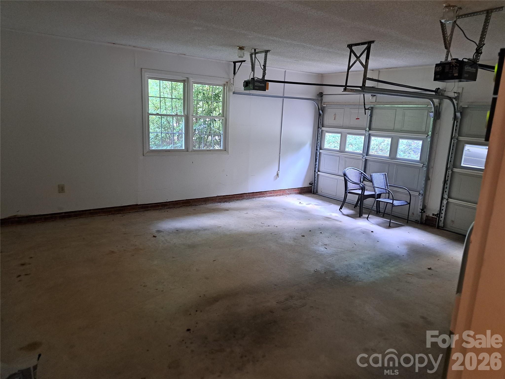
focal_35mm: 24
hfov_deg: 71.6
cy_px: 190
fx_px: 350
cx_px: 252
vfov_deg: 56.8
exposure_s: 1/24
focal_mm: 5.23
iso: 400
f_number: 1.8
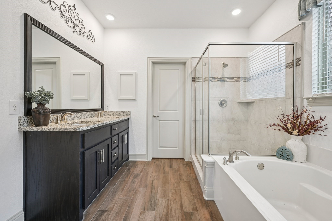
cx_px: 166
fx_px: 129
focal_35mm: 14
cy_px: 110
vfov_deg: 81.2
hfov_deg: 104.3
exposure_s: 1/8
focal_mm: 14
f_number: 9
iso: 250
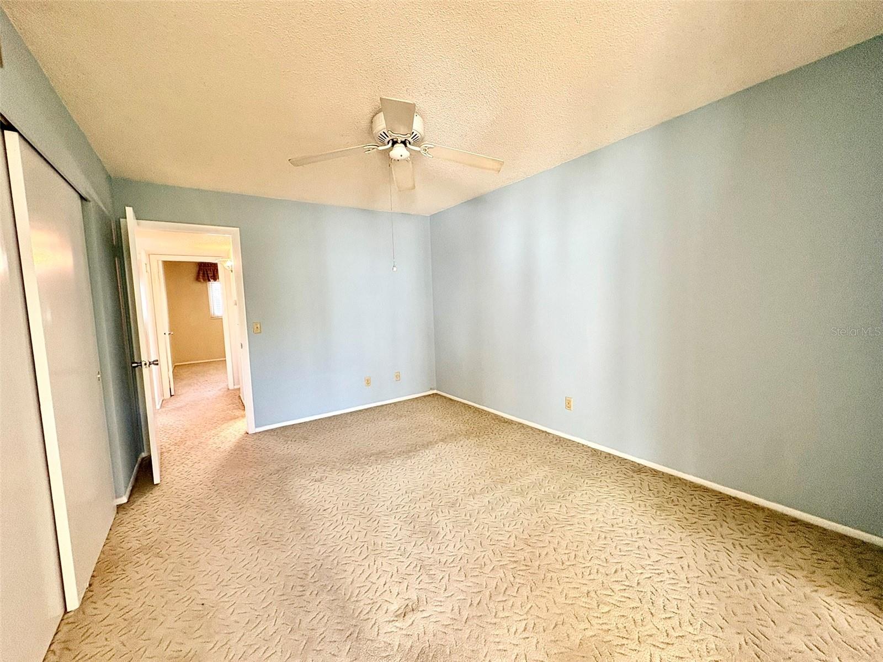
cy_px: 331
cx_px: 442
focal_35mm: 14
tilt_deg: -4.9
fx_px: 357
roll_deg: +2.1
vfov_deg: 85.7
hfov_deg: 102.1
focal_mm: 2.22
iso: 320
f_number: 2.2
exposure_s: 1/60
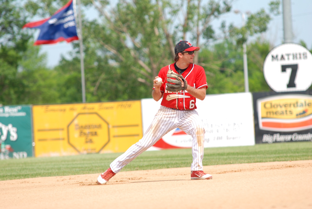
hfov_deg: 6.9
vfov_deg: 4.6
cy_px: 104
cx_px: 156
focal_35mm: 300
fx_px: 2603
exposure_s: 1/1000
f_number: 4.5
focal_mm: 200
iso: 200
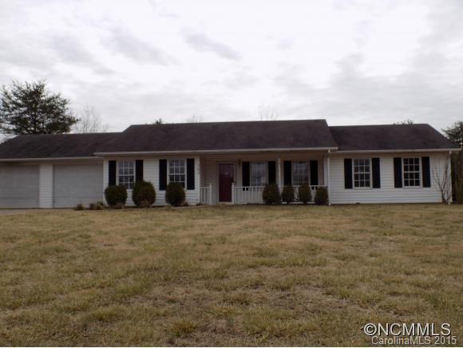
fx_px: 495
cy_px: 174
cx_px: 232
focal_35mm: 37
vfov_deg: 38.7
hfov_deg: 50.1
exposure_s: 1/1000
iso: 80
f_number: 3.5
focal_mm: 6.6
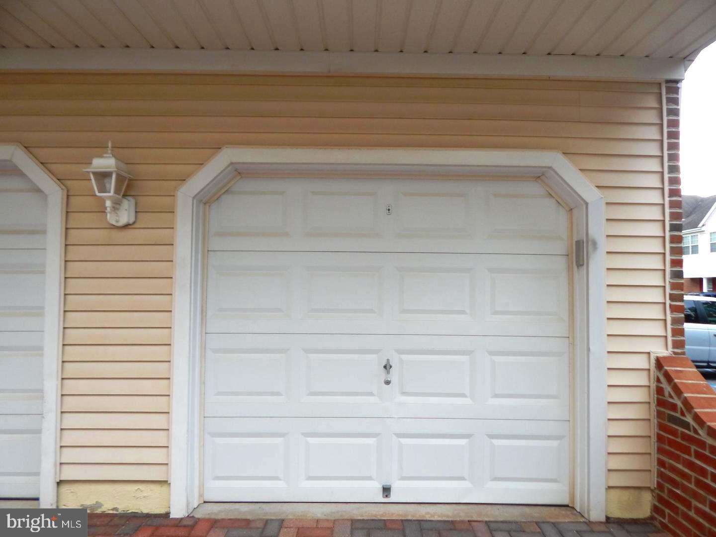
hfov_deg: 73.9
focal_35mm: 23
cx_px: 358
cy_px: 268
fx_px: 476
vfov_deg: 58.9
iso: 125
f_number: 3
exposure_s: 1/320
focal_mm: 4
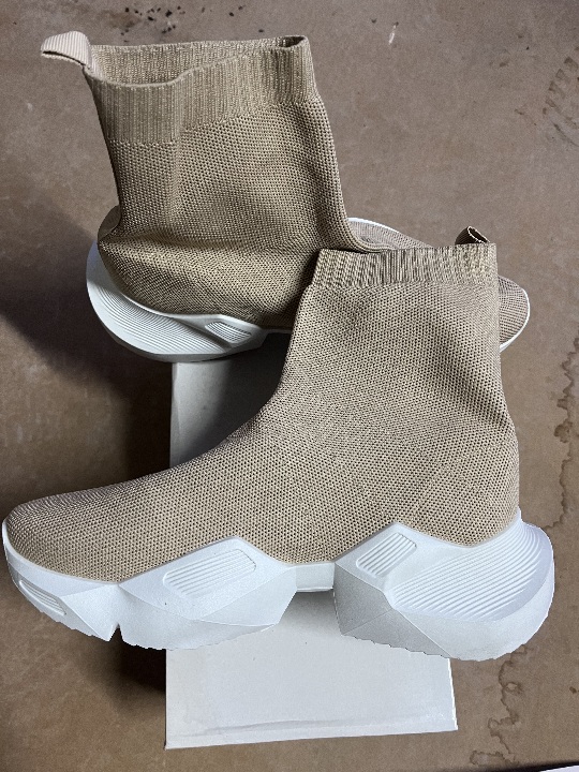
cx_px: 290
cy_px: 386
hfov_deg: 53.1
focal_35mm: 26
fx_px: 580
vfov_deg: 67.3
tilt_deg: -76.2
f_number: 1.6
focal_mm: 5.1
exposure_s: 1/50
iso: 320
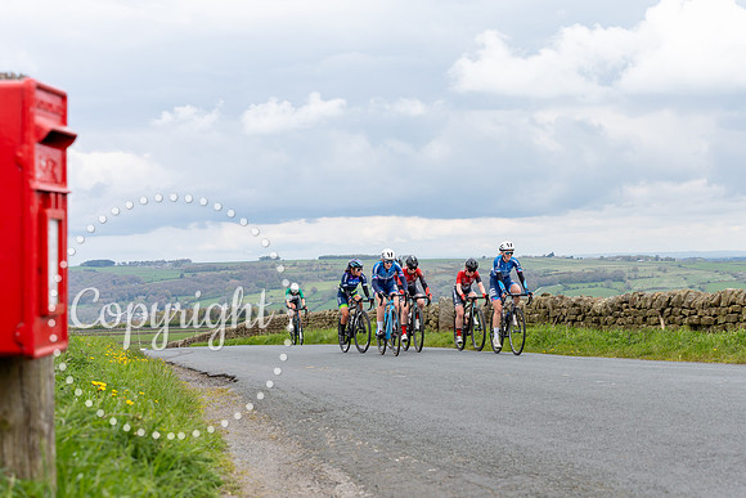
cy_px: 270
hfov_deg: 33.4
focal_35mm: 60
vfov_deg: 22.7
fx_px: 1238
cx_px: 443
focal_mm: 50
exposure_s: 1/640
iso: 200
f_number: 4.5
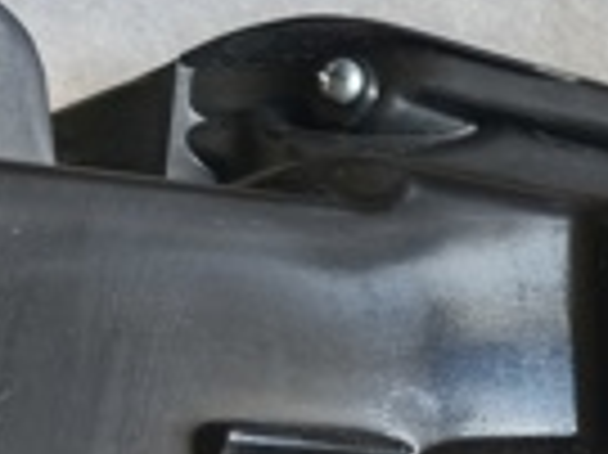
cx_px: 1275
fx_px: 1913
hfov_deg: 14.5
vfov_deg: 13.1
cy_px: 580
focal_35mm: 109
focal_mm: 5.35
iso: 250
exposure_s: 1/50
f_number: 1.7
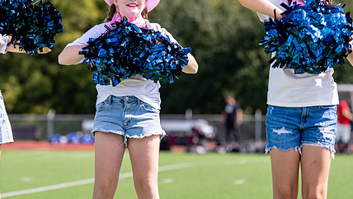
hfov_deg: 10.8
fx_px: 1872
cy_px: 46
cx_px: 107
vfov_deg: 6.1
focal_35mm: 200
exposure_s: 1/4000
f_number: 2.8
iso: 250
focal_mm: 114
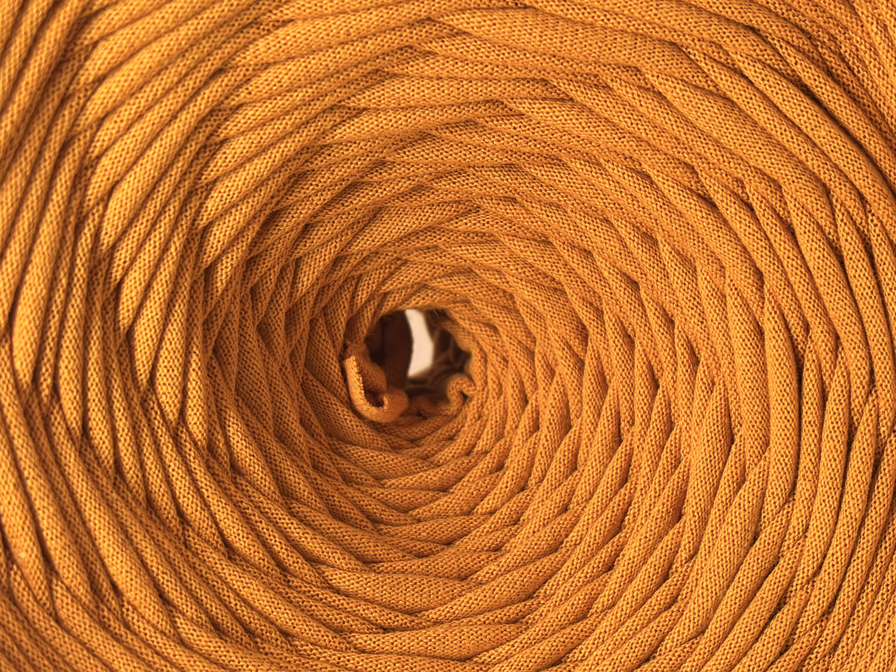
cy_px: 336
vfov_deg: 28.0
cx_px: 448
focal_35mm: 52
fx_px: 1346
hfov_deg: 36.8
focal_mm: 5.96
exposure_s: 1/61
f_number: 1.6
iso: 50
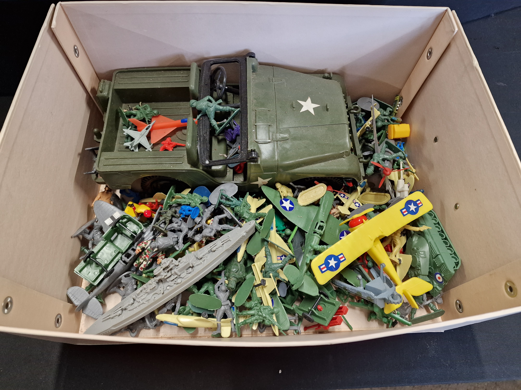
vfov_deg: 58.9
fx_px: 346
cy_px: 195
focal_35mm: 23
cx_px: 260
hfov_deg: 73.9
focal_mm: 6.4
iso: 400
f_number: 1.8
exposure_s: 1/100
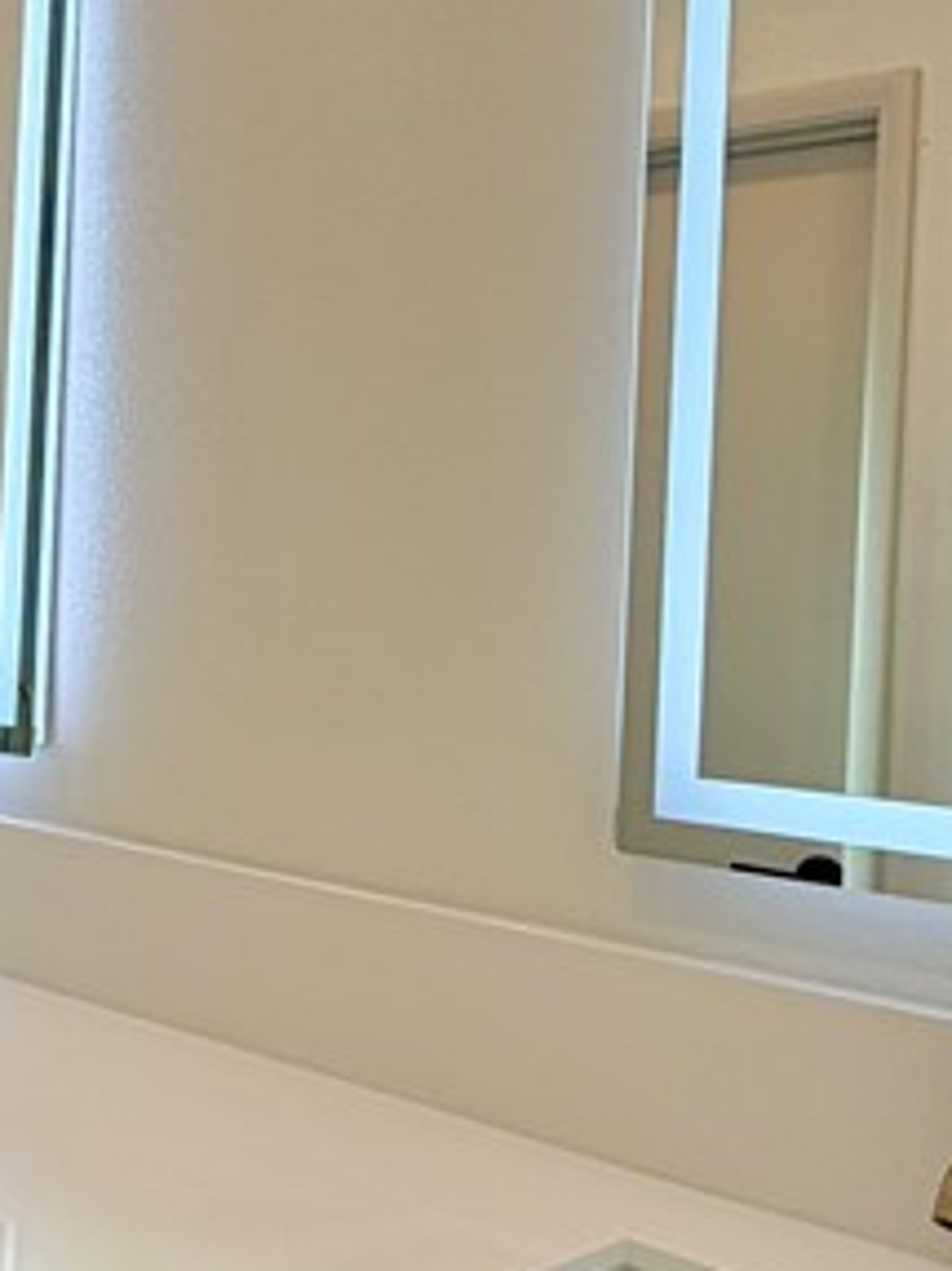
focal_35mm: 50
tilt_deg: +0.7
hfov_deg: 27.4
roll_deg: -1.7
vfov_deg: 38.1
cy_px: 549
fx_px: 1835
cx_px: -4
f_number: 2.2
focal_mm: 2.22
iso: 40
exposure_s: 1/160
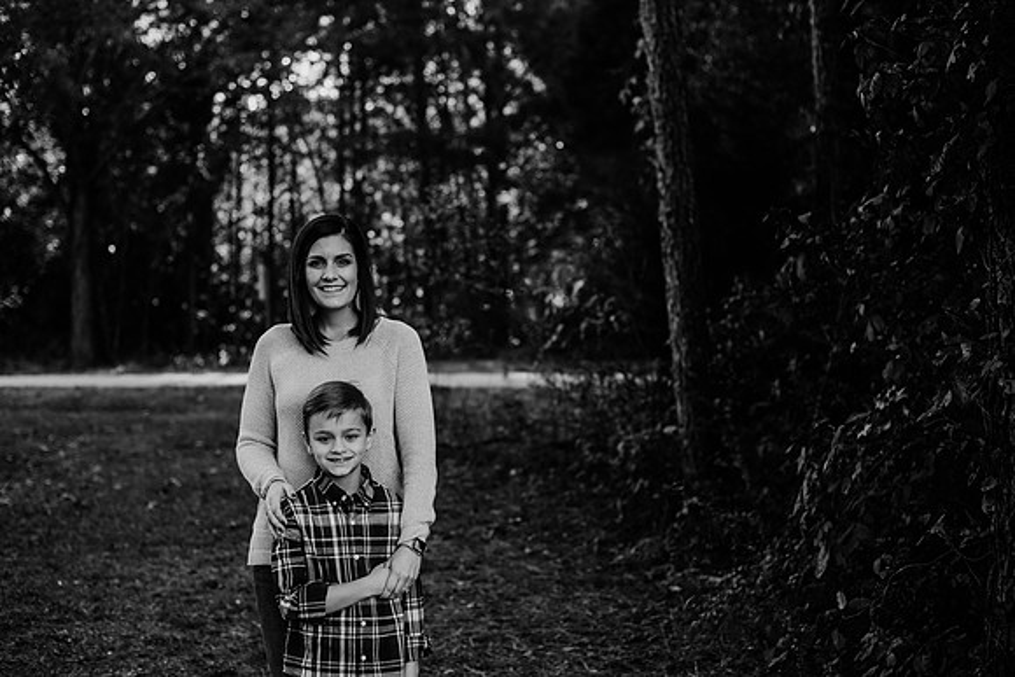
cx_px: 487
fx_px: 1513
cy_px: 340
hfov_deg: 37.1
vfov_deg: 25.2
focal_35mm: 54
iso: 400
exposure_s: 1/800
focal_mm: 50
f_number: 2.5
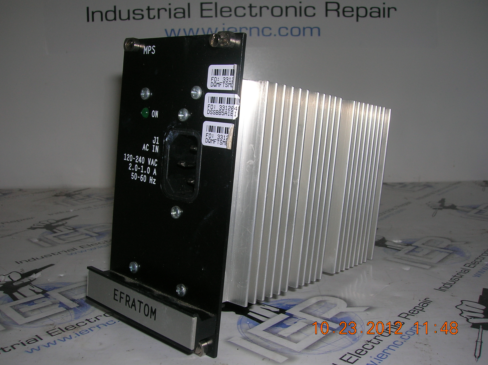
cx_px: 239
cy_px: 179
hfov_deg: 52.7
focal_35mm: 35
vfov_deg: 40.6
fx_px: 493
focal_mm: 5.7
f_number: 4.9
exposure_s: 1/60.1
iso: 50
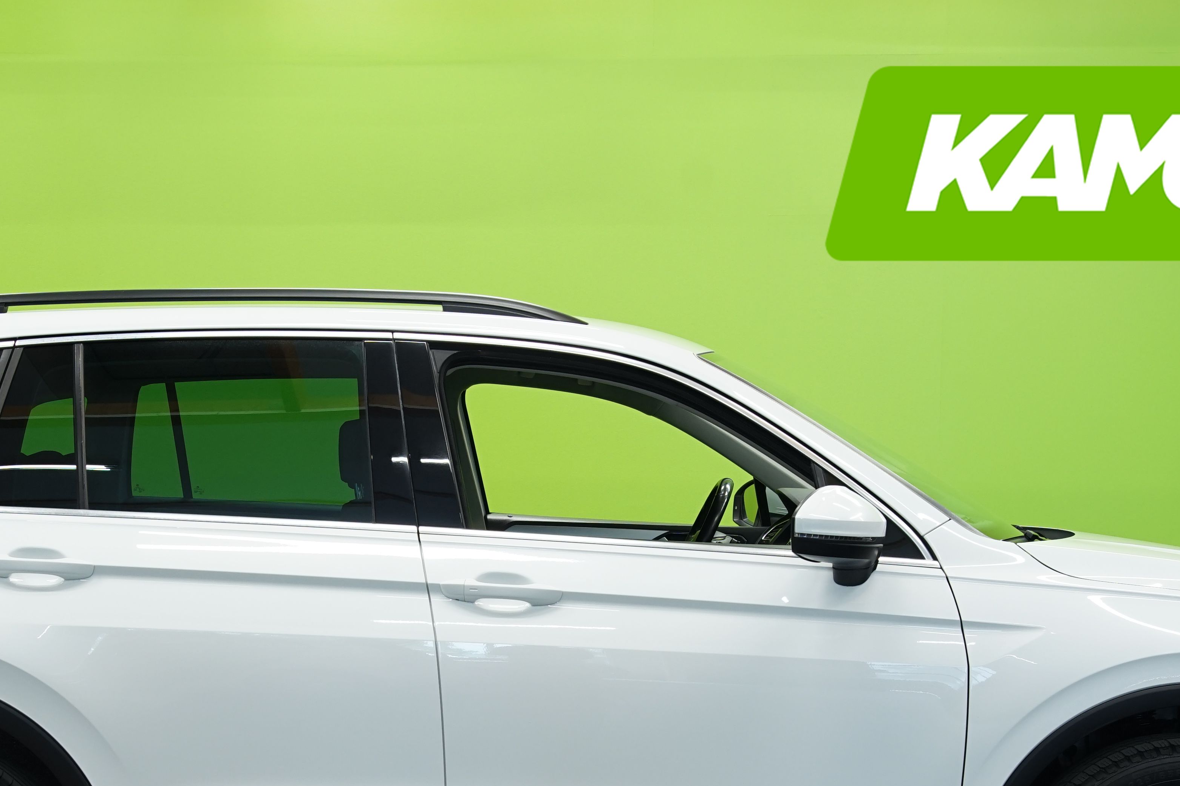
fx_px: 2393
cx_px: 541
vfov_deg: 18.3
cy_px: 749
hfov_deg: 27.7
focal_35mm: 73
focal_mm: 38
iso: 500
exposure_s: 1/20
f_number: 5.6
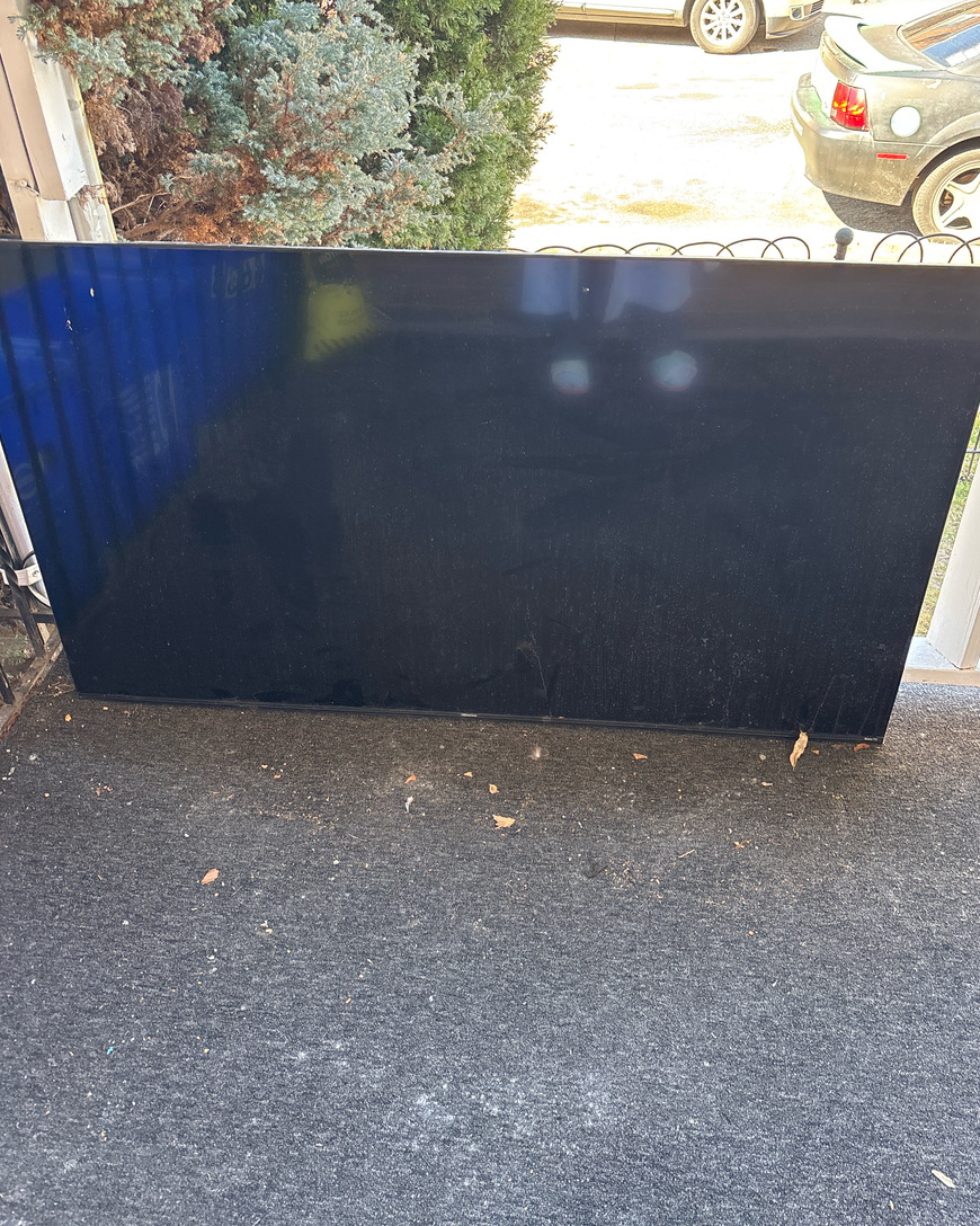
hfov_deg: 51.5
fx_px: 1015
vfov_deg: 62.2
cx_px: 506
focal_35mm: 28
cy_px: 588
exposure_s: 1/70
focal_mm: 5.96
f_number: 1.6
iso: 125
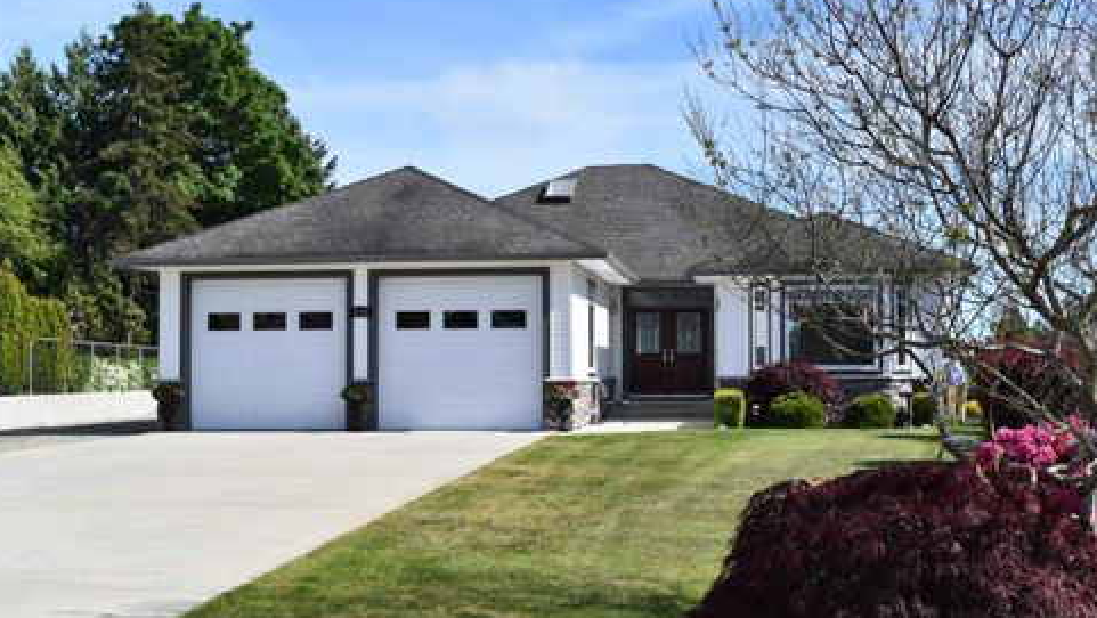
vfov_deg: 24.4
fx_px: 1426
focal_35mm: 49
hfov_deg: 42.1
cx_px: 554
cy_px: 347
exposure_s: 1/1600
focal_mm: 30
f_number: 7.1
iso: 400
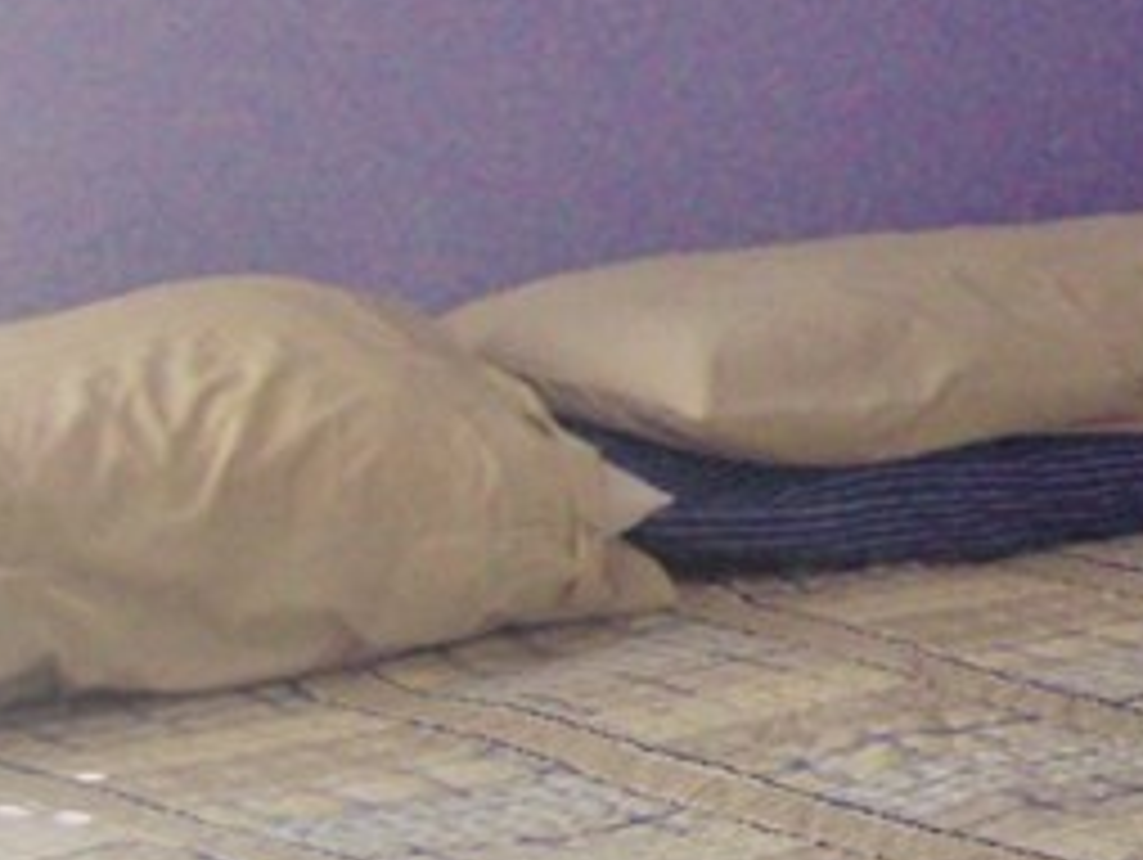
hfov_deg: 11.6
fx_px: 5189
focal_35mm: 157
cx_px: 2070
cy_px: -162
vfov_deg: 9.3
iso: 200
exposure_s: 1/60
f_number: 2.8
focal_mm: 8
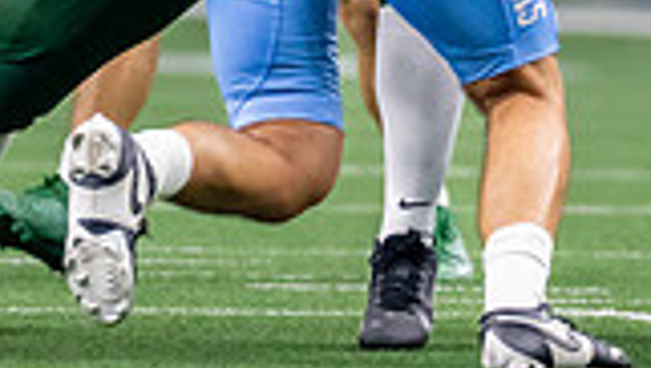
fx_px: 21136
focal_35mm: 1223
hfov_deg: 1.8
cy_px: -462
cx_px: 253
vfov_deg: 1.0
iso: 2000
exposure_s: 1/1000
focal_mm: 200
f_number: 2.8
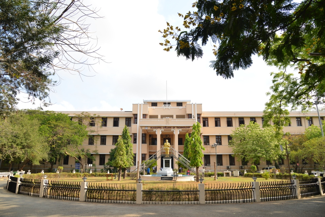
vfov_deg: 53.1
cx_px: 162
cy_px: 108
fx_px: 217
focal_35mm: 24
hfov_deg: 73.7
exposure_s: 1/250
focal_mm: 24
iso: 200
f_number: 5.6
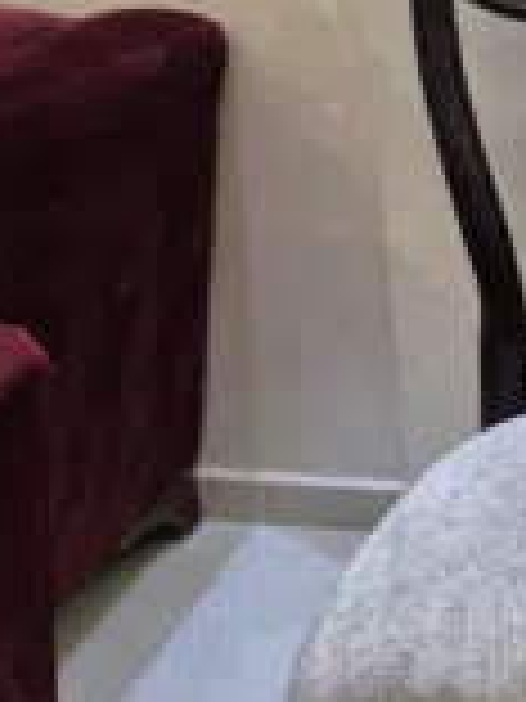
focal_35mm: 59
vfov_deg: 32.6
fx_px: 1195
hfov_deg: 22.6
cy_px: 284
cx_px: 652
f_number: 1.8
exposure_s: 1/100
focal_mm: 5.4
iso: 250
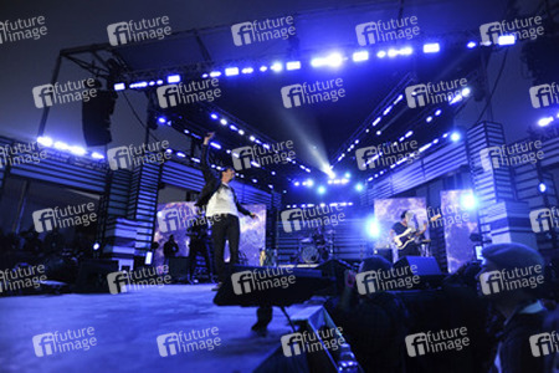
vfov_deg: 70.4
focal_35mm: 17
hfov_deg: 93.3
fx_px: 264
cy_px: 186
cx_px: 280
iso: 1250
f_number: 2.8
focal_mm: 17
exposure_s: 1/400
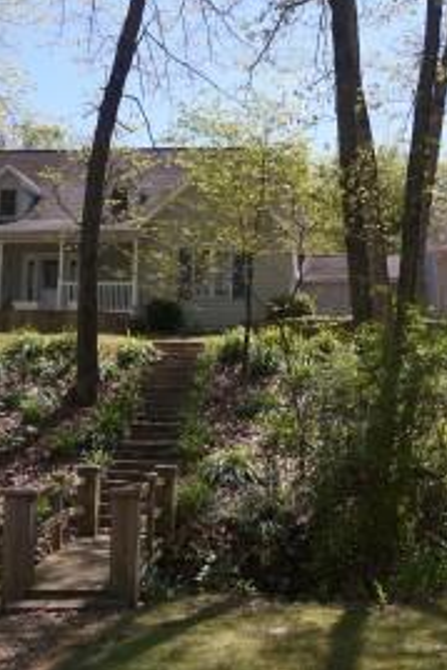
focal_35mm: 43
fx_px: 800
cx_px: 277
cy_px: 285
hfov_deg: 31.1
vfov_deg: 45.3
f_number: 9
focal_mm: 16
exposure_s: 1/125
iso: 100
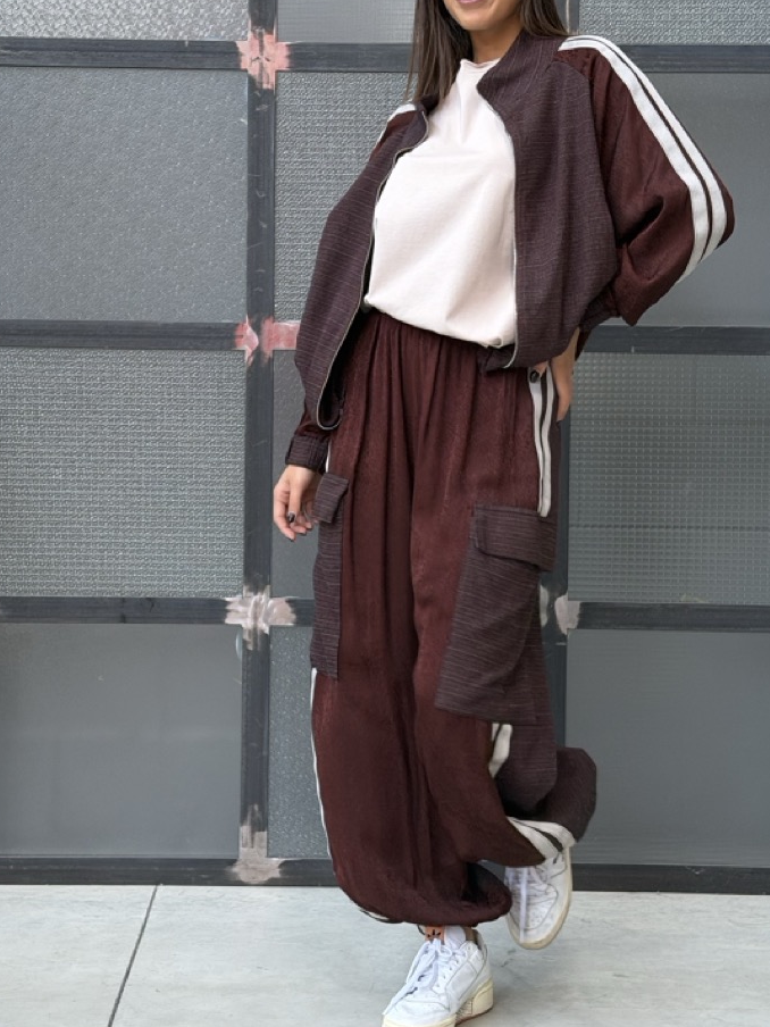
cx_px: 333
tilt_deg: -1.9
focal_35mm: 68
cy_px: 420
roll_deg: -0.3
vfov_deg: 28.5
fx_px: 2017
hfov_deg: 21.6
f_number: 1.78
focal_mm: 6.76
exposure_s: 1/60
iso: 200
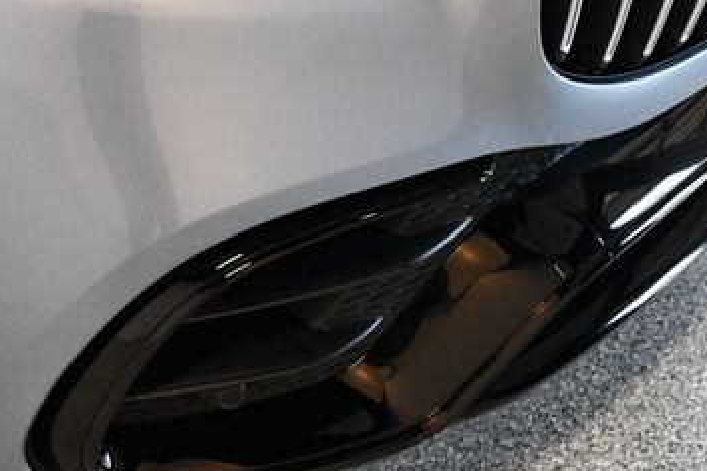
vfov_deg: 21.5
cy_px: 70
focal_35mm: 62
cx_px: 189
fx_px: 1218
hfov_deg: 31.9
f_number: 3.8
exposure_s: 1/125
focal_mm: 23
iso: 2200
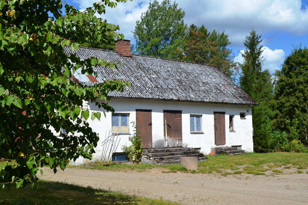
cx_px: 154
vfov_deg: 34.2
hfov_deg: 49.6
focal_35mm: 39
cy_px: 102
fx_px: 334
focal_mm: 26
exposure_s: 1/320
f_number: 9
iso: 100
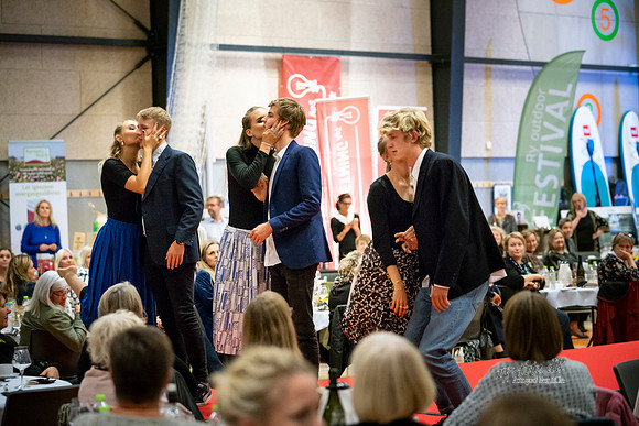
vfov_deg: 15.9
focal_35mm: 86
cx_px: 320
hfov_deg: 23.6
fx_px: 1527
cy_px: 213
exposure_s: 1/200
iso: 12800
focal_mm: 86
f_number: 2.8
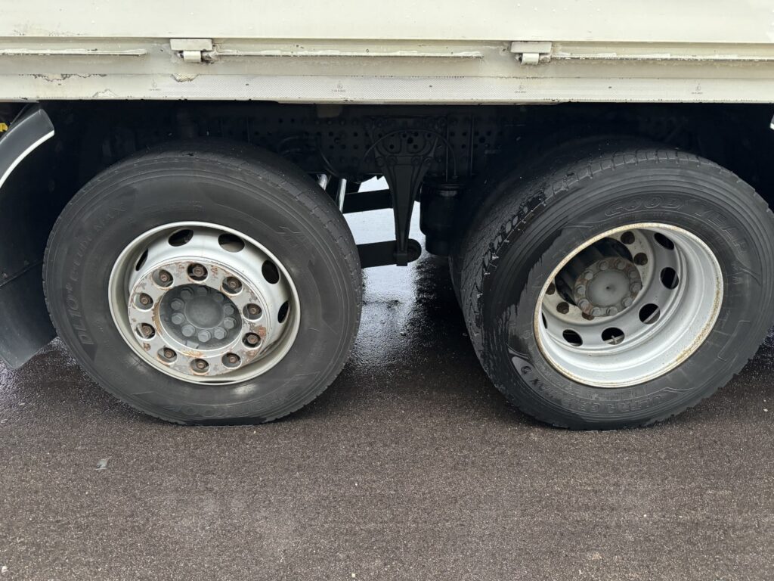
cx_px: 387
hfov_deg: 71.6
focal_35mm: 24
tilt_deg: -28.1
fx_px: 537
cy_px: 290
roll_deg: -0.6
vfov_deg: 56.8
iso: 800
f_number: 1.78
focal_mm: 6.86
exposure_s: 1/60
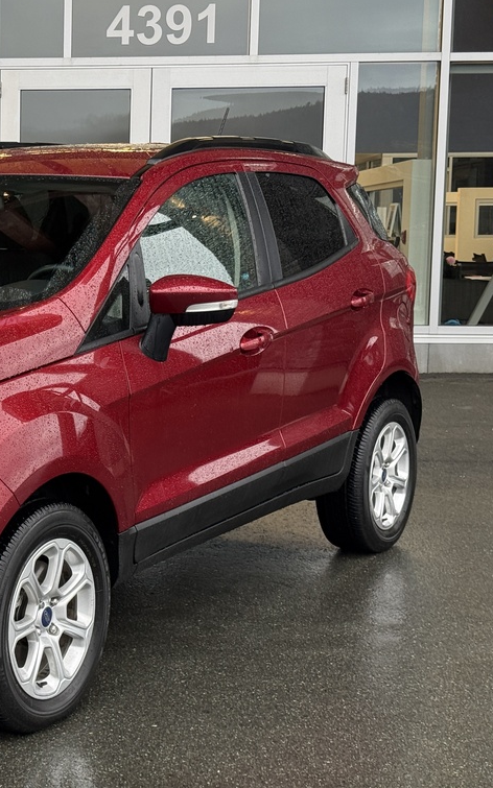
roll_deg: +0.4
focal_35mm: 69
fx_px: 1483
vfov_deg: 29.8
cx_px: -29
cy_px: 388
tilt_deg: -5.0
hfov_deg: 18.3
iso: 100
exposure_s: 1/114
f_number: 1.78
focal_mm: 6.76
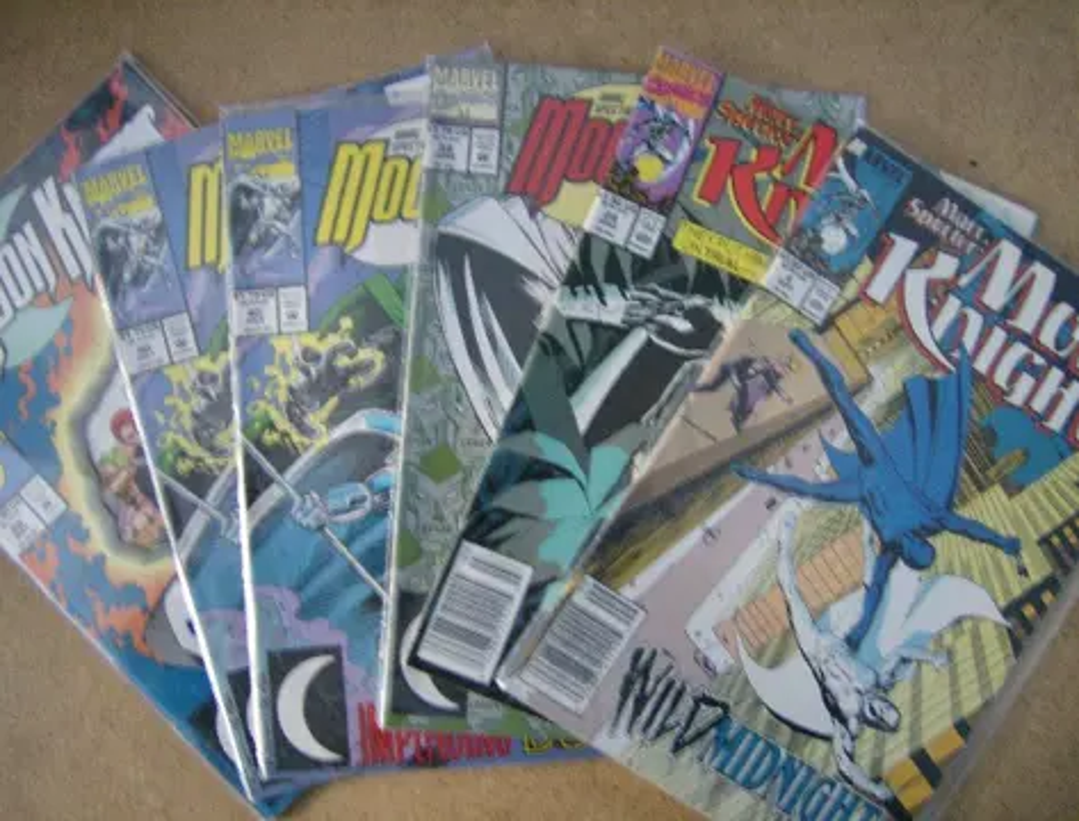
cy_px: 410
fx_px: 1128
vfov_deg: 40.0
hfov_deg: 51.1
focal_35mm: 36
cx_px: 540
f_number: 2.8
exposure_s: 1/8.74
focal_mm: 6
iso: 200
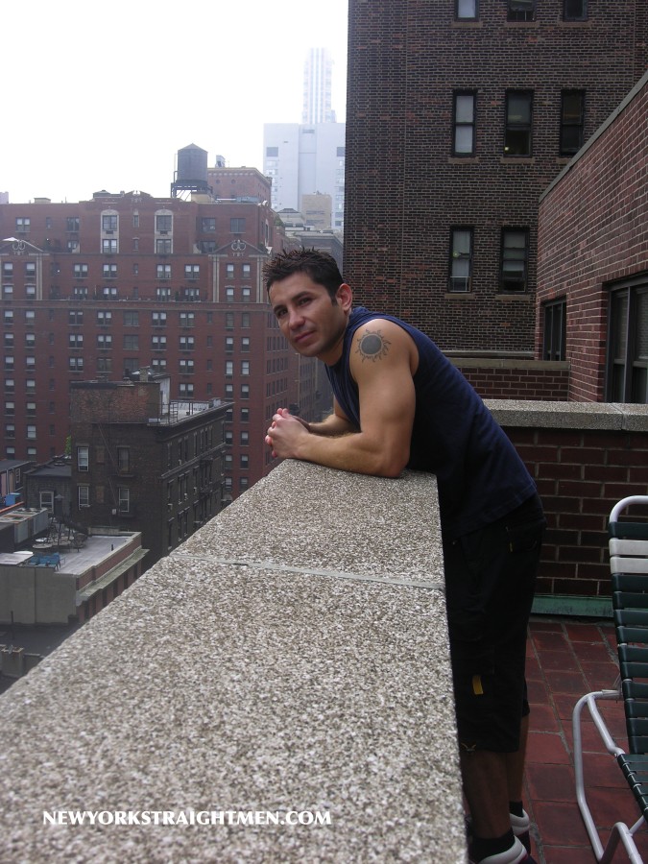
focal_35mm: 37
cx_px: 324
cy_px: 432
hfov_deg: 38.7
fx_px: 924
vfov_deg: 50.1
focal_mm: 9.3
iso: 50
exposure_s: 1/76.5
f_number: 4.3
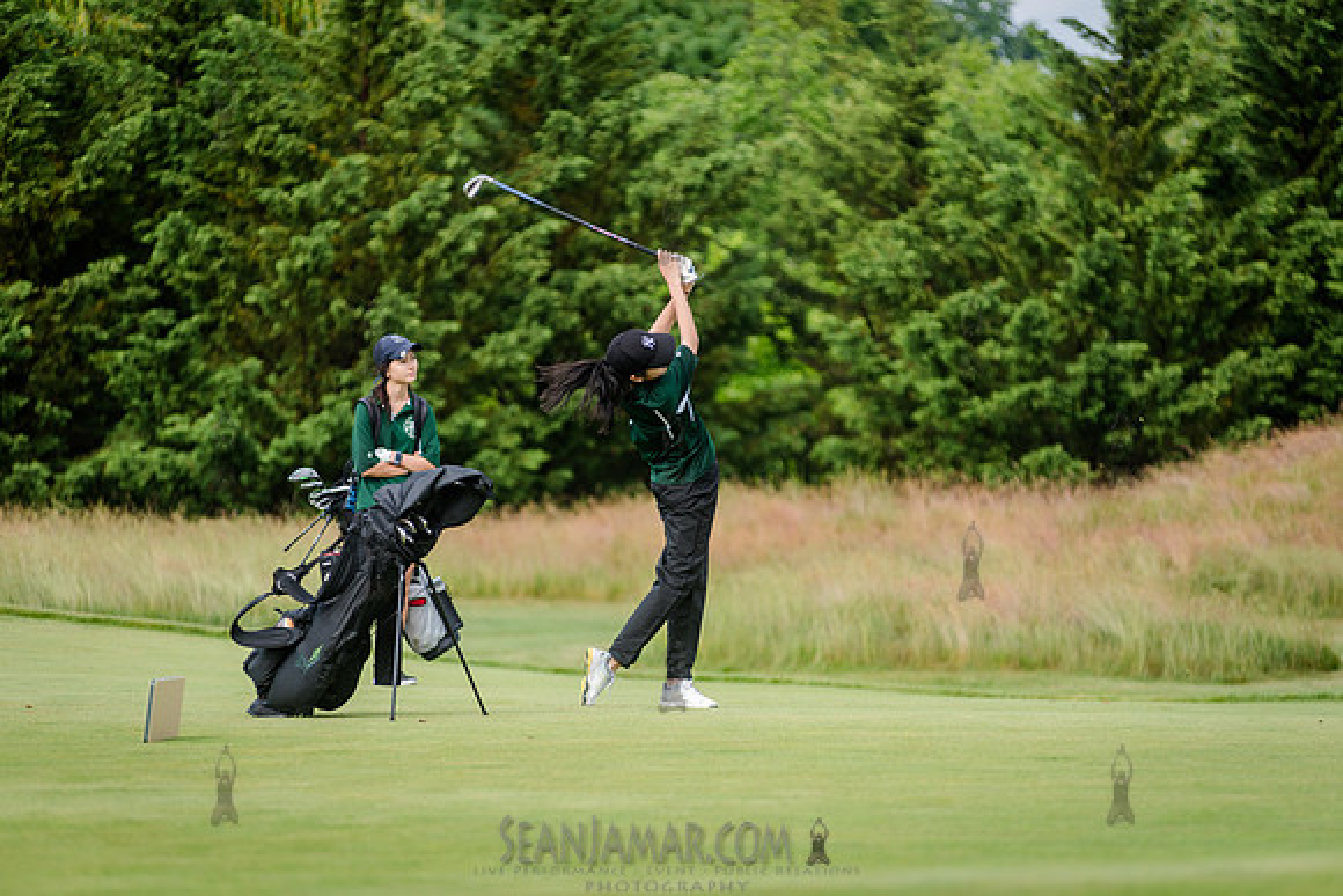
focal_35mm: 200
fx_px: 7463
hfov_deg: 10.3
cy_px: 448
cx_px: 672
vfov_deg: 6.9
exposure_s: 1/800
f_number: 3.5
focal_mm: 200
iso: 125
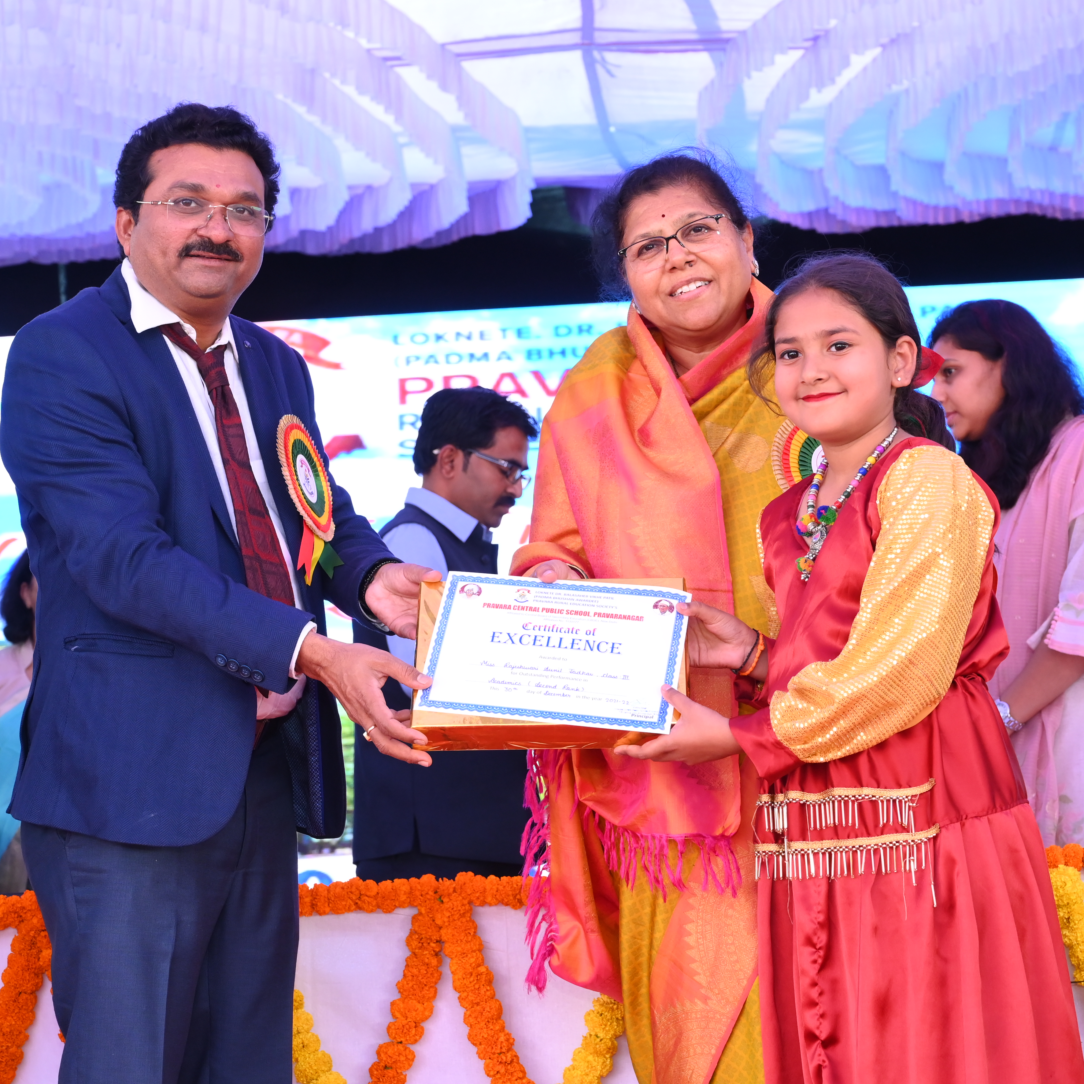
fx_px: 2515
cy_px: 517
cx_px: 552
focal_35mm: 71
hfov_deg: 24.3
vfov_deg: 24.3
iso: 1250
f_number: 5
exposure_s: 1/125
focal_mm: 49
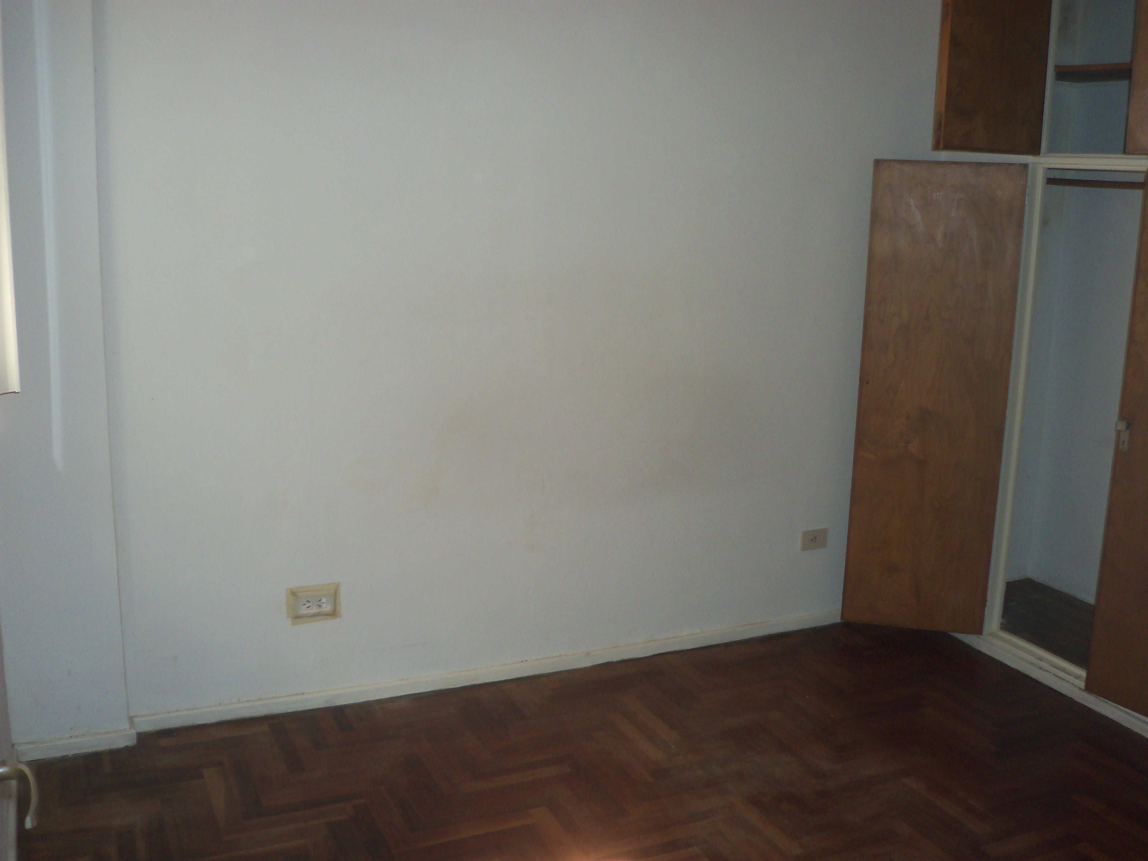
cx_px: 574
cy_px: 430
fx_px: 1128
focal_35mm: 34
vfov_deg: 41.8
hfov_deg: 54.0
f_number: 2.9
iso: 100
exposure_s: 1/30
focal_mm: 5.7
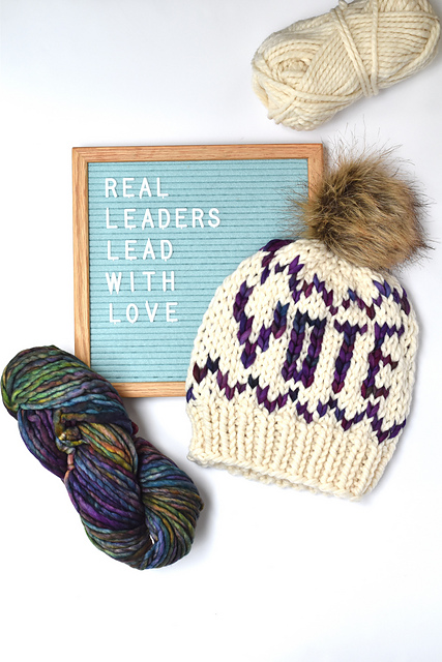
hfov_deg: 18.2
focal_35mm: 75
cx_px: 221
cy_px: 331
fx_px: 1380
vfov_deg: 27.0
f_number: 6.3
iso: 400
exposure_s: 1/160
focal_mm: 50
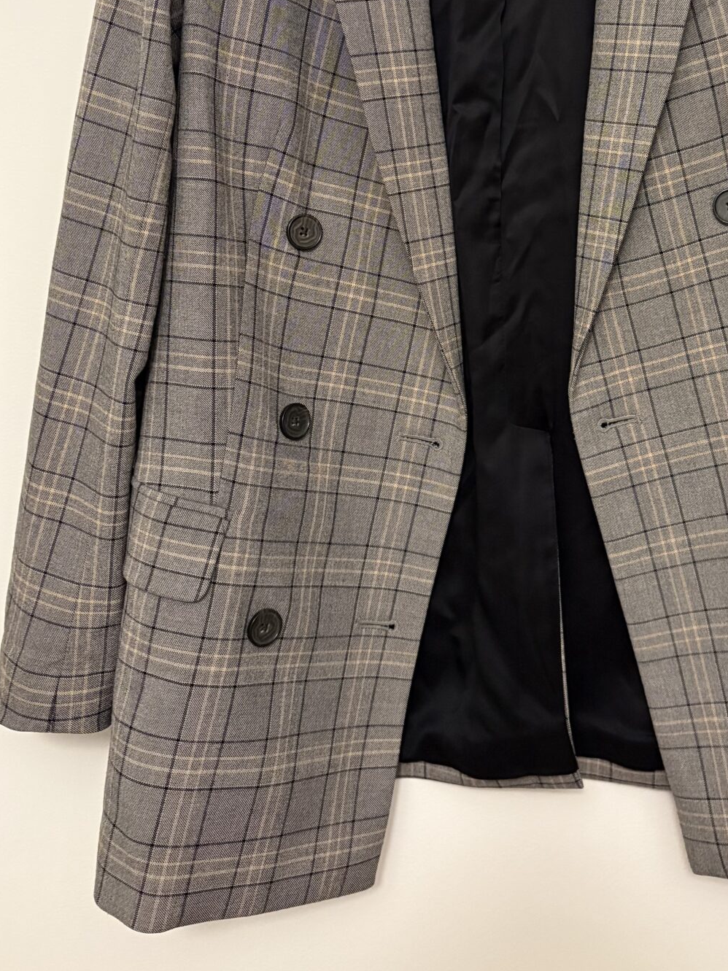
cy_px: 242
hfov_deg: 35.3
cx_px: 534
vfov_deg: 45.2
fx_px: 1122
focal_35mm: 40
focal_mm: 5.96
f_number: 1.6
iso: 640
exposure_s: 1/40
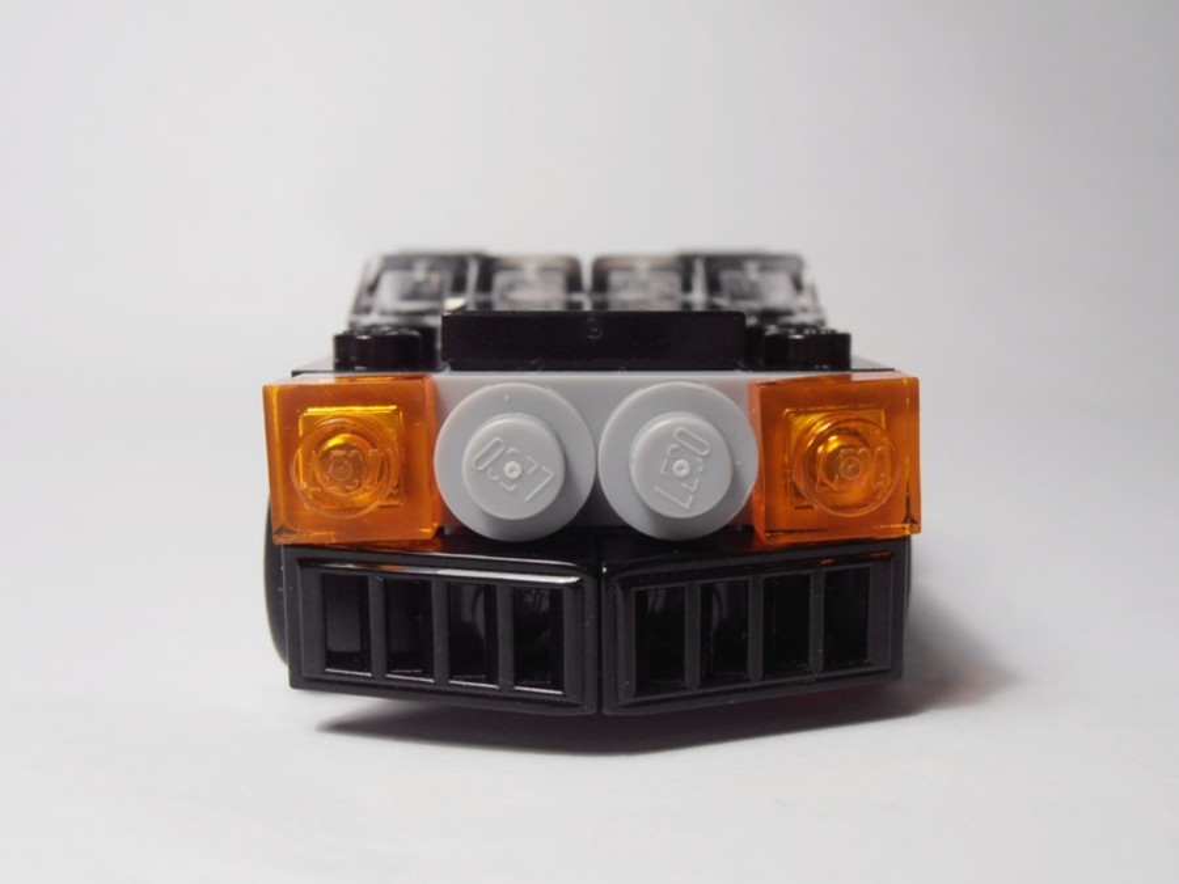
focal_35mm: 37
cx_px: 590
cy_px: 442
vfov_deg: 38.7
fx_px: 1260
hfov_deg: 50.1
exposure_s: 1/40
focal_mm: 6.61
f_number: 3.9
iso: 80
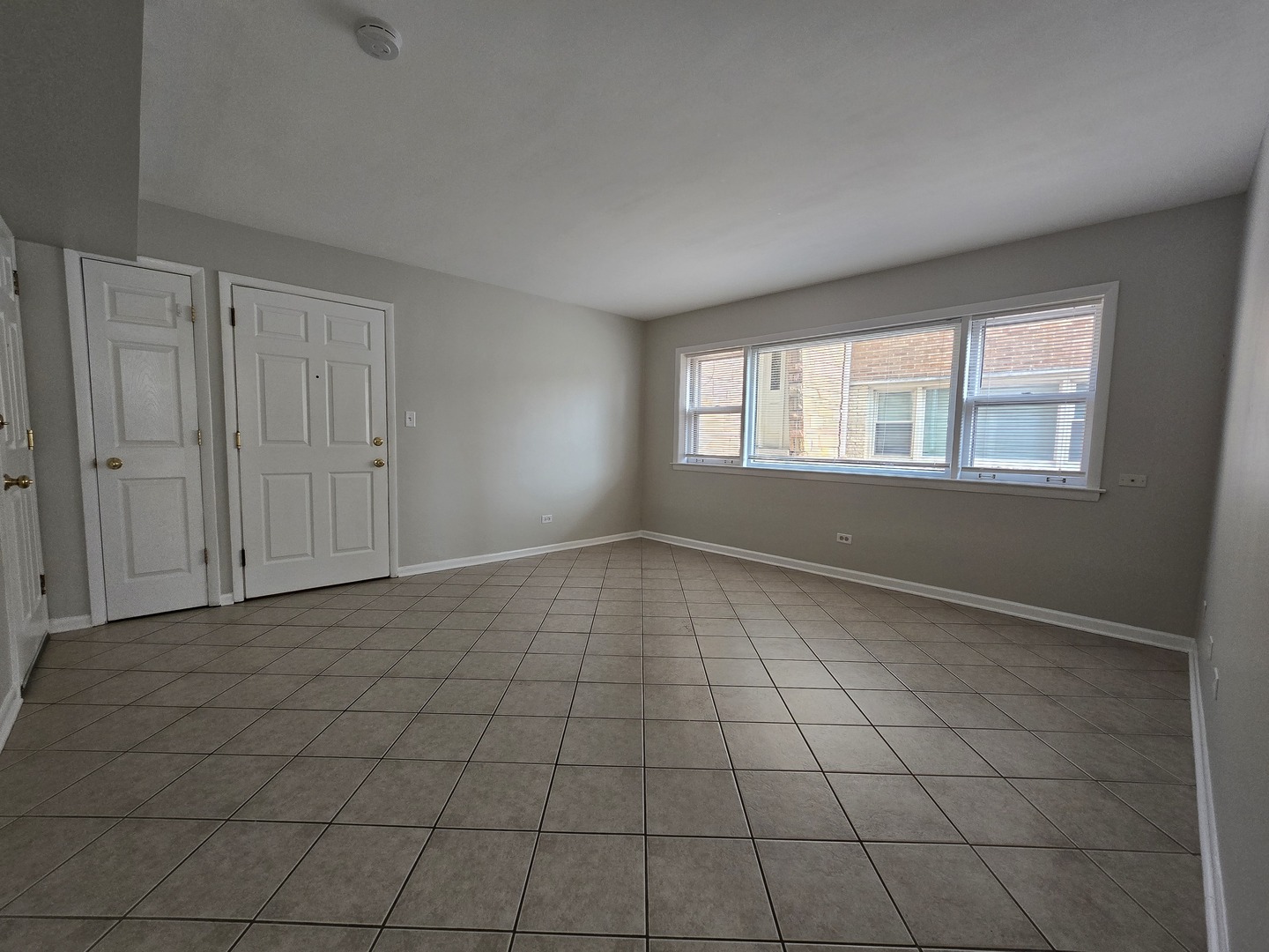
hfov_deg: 106.2
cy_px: 476
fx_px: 477
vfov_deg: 89.9
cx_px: 634
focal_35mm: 13
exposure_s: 1/60
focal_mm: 2.2
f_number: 2.2
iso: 80
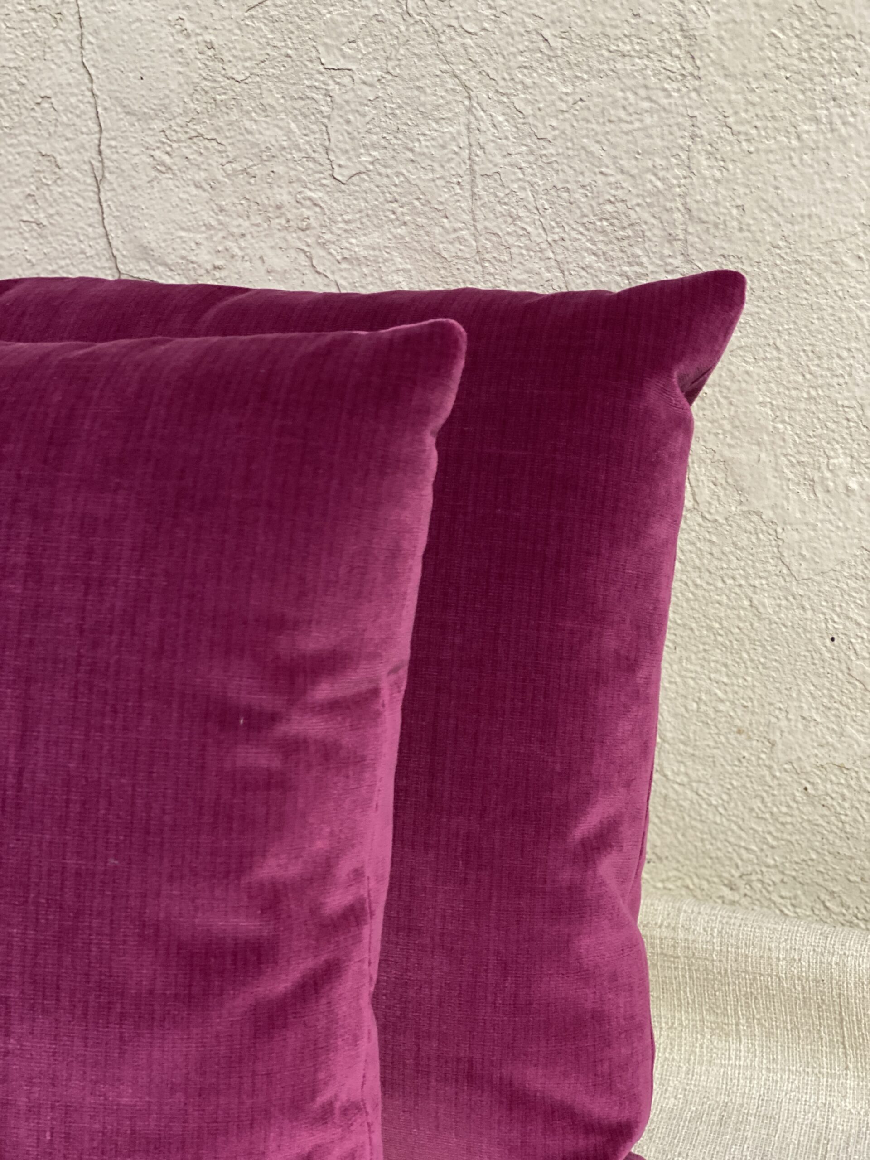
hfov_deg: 28.0
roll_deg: +2.7
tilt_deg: -20.2
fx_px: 1743
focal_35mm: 52
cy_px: 580
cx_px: 435
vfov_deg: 36.8
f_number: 2
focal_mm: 6
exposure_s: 1/24
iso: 400
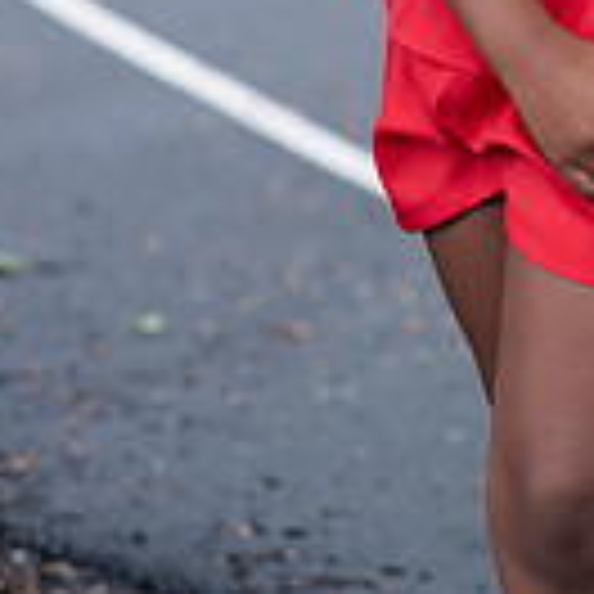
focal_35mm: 246
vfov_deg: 7.0
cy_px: -346
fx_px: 4776
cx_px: 572
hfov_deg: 7.1
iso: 400
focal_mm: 85
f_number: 3.5
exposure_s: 1/200
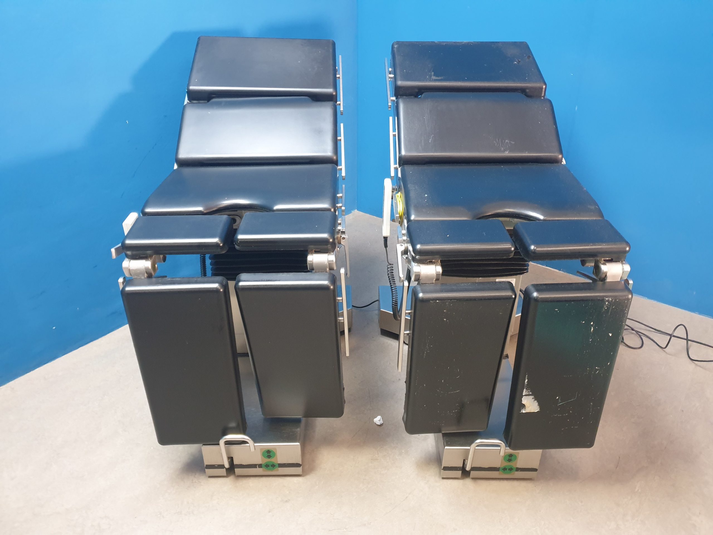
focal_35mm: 26
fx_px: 536
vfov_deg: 53.1
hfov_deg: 67.3
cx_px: 356
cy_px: 268
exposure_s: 1/50
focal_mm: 4.3
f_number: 1.5
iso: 320
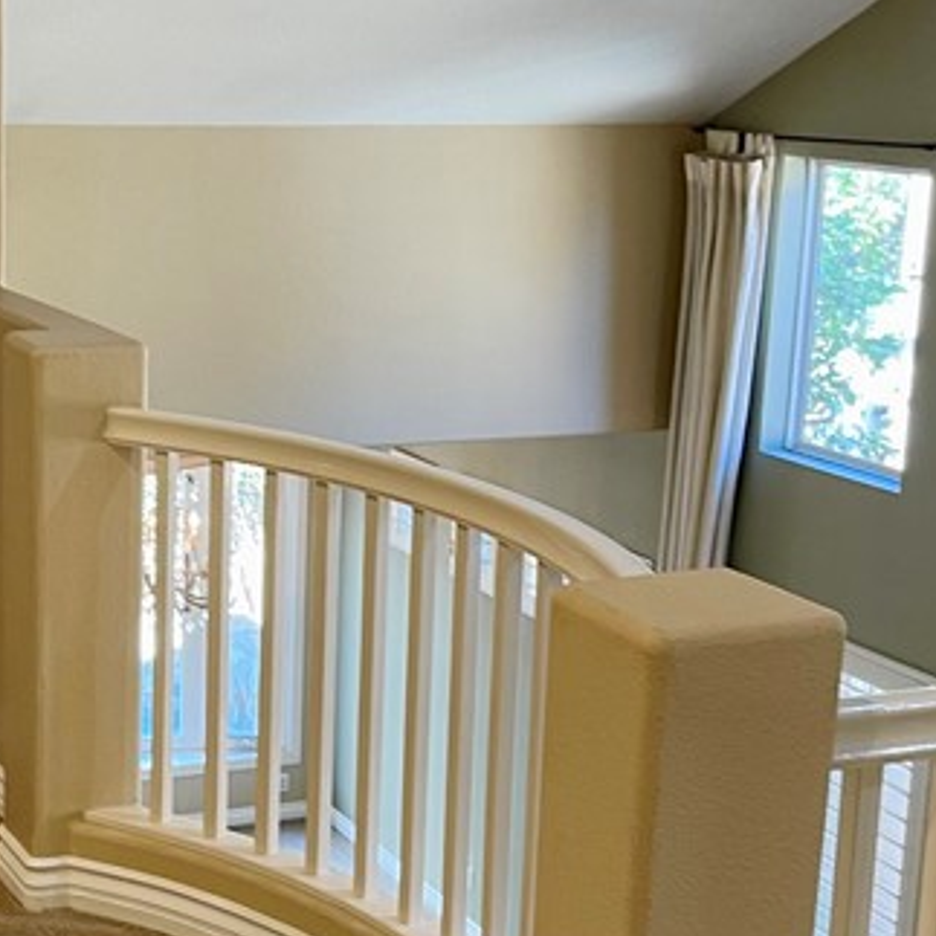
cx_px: 212
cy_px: 551
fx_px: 2141
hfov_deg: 24.3
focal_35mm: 70
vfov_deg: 24.6
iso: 100
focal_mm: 5.1
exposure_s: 1/60
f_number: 1.6
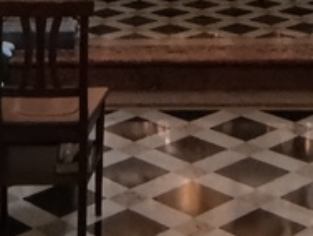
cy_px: -361
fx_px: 977
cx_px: 174
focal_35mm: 108
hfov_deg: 18.2
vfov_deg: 11.1
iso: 800
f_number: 2.2
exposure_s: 1/17.1
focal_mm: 2.23
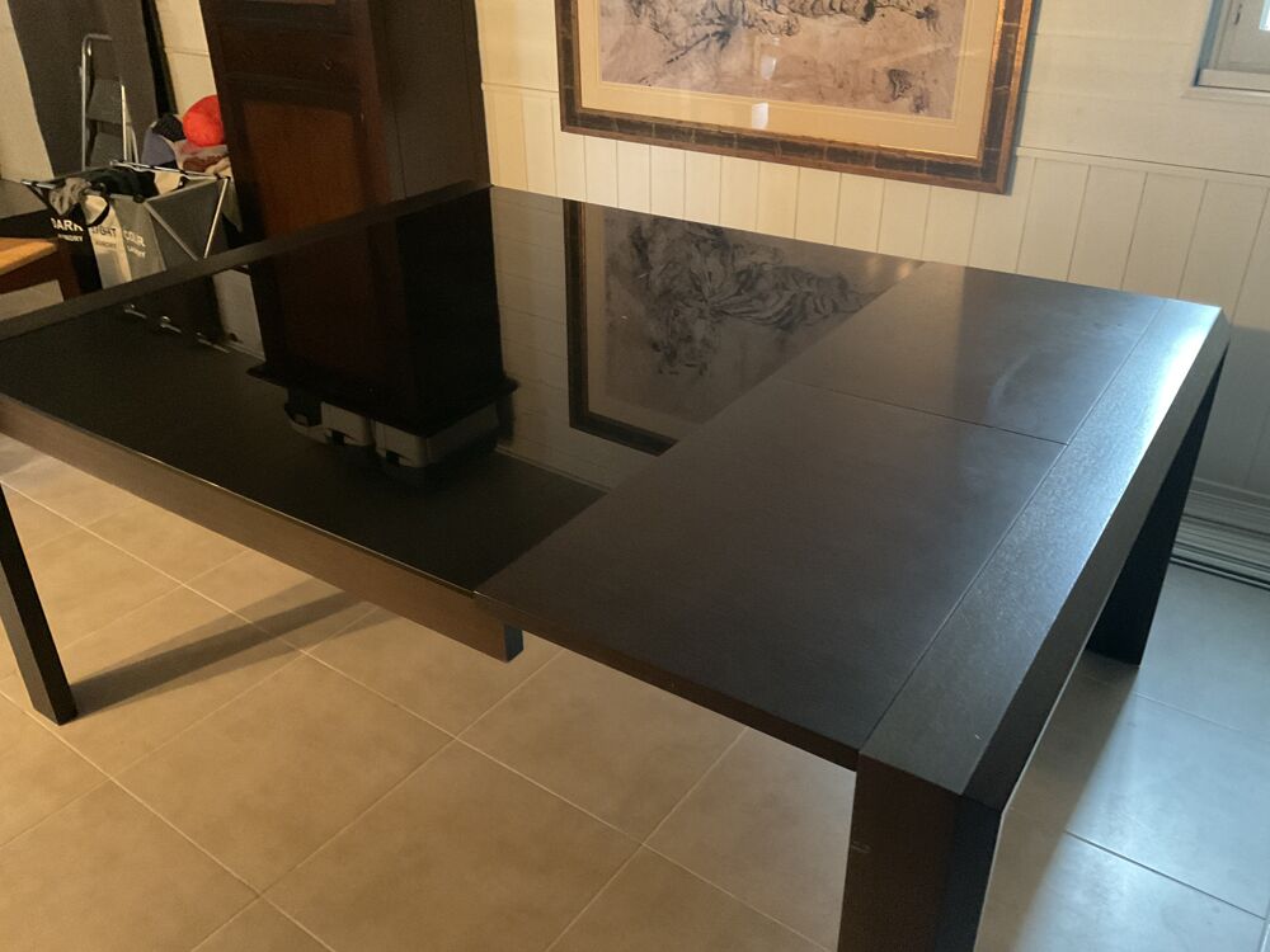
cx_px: 635
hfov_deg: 61.7
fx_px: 1064
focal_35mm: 29
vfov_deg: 48.2
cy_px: 476
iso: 500
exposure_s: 1/24
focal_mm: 3
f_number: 1.8
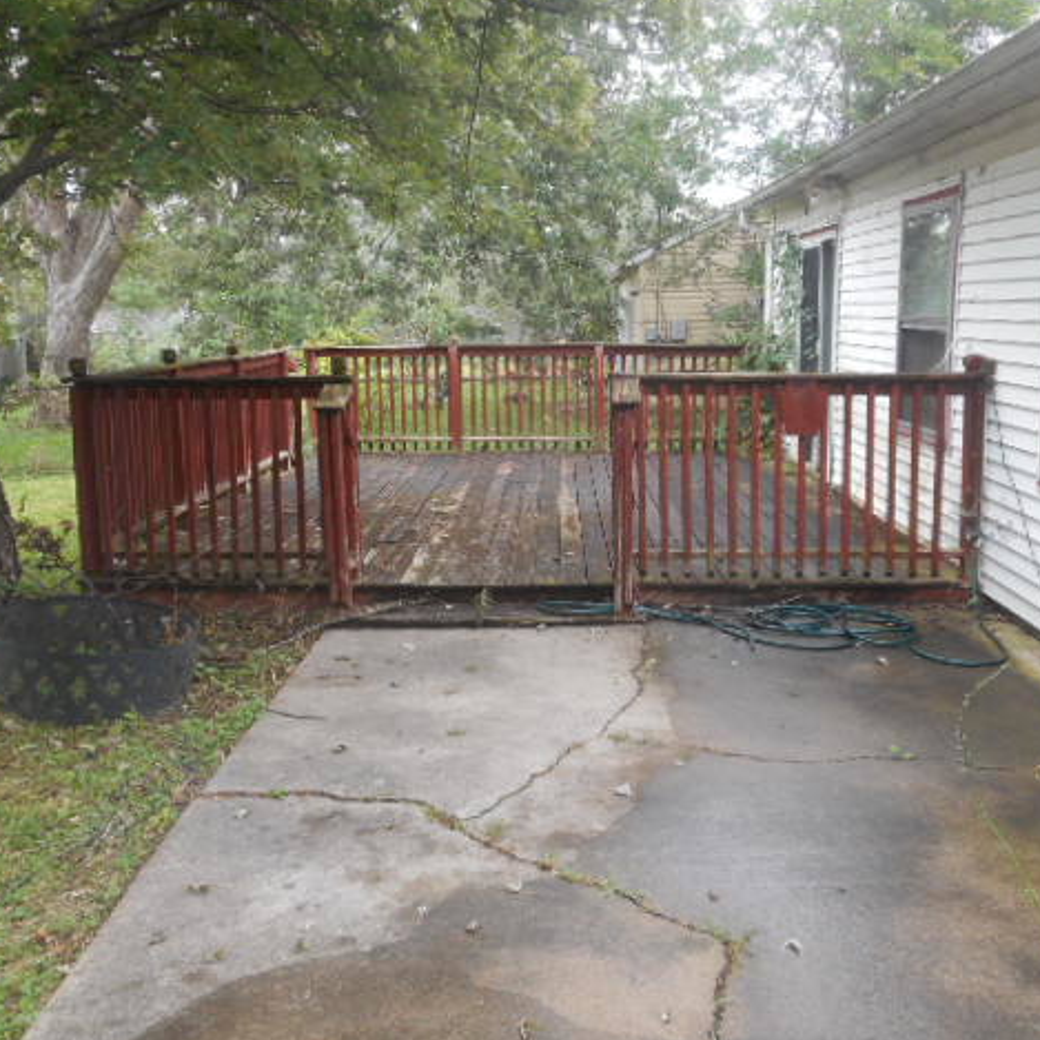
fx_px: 1190
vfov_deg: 47.2
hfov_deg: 47.2
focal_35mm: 35
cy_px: 517
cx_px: 501
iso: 140
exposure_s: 1/30
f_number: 4
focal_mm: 5.2
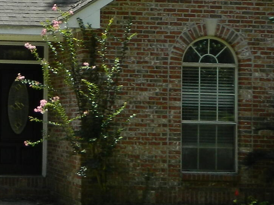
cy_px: 70
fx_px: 918
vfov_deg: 12.8
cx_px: -78
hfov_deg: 16.1
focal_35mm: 116
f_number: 3.2
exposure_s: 1/400
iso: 80
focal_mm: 5.1
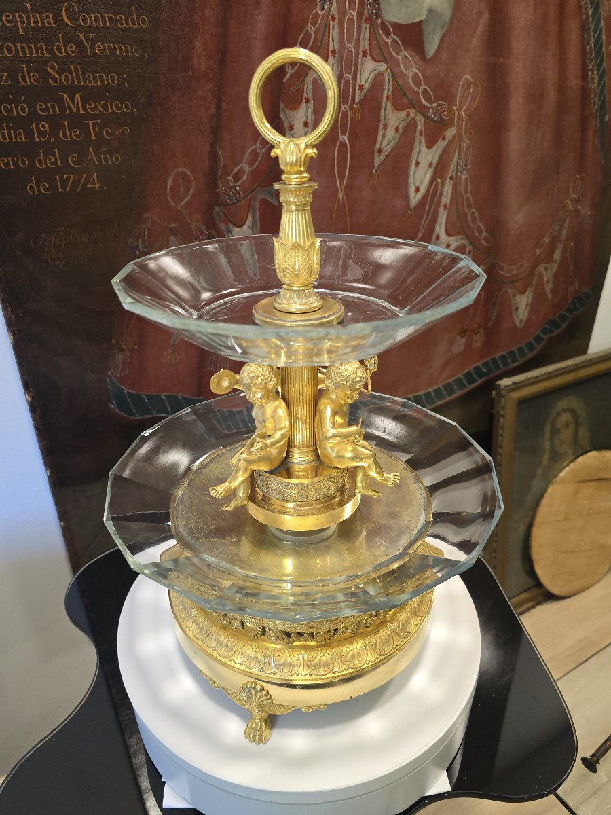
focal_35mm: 23
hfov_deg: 58.9
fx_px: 541
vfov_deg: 73.9
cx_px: 306
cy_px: 408
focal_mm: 6.3
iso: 250
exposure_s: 1/100
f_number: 1.7
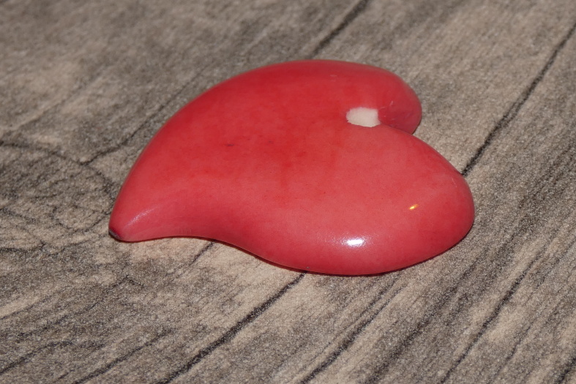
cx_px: 287
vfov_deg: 24.2
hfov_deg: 35.6
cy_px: 190
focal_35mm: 56
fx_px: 896
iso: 80
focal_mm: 9.5
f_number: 3.9
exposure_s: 1/60
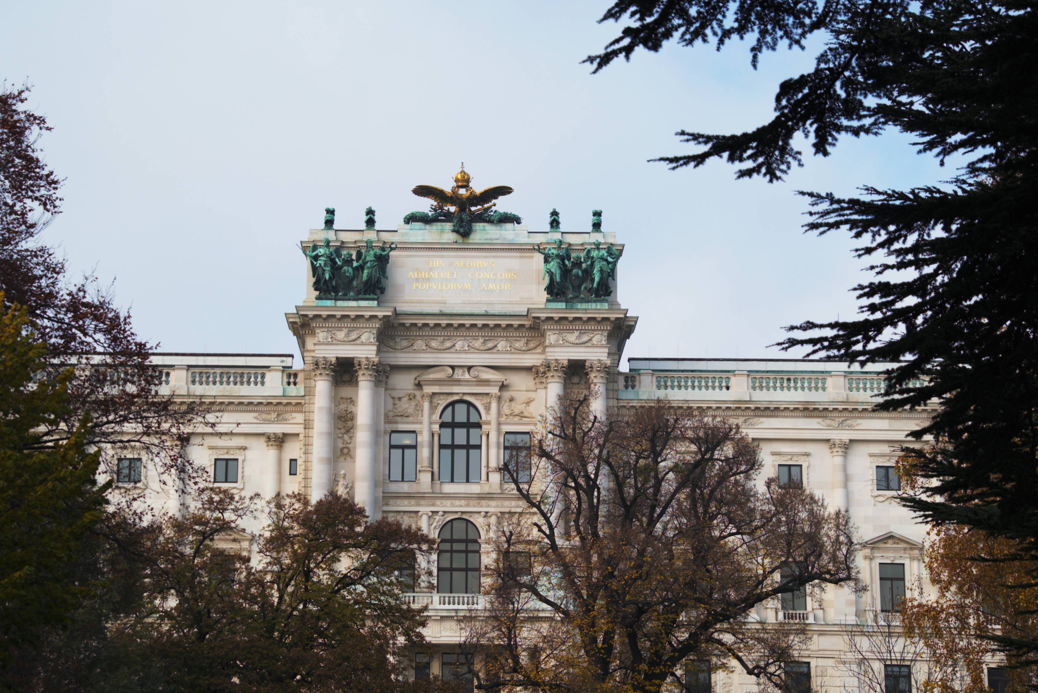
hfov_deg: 25.0
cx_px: 467
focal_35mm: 81
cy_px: 346
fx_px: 2337
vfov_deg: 16.9
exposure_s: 1/320
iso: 100
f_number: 6.3
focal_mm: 66
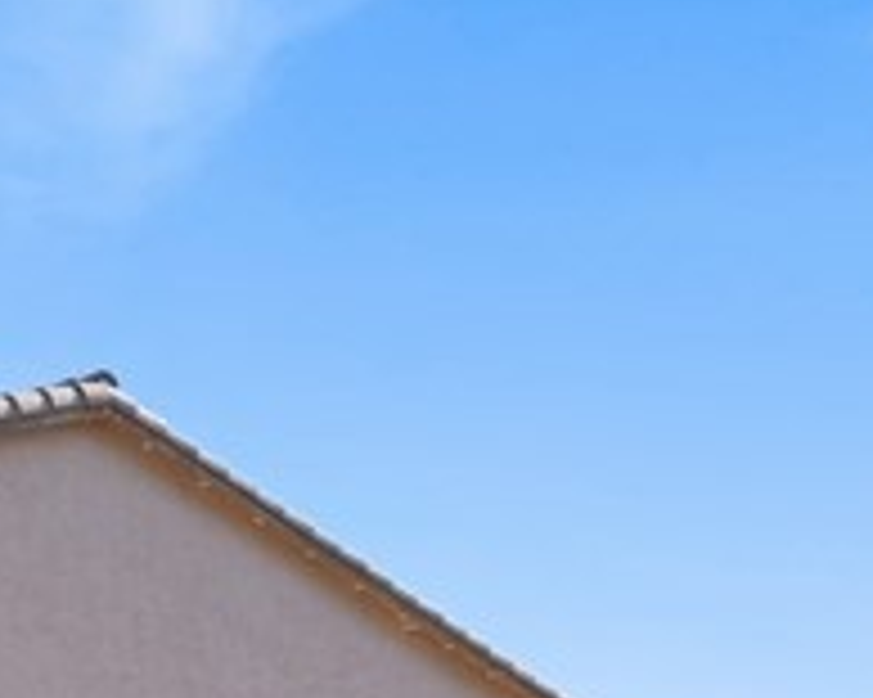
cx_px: 639
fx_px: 2040
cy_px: 946
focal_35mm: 79
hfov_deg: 23.9
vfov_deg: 17.9
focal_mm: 10
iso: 400
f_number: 8
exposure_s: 1/200
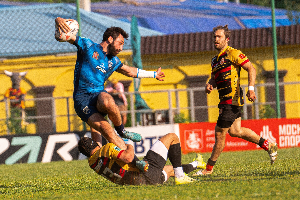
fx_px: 4077
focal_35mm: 489
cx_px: 61
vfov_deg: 2.8
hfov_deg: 4.2
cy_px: 124
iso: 640
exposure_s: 1/5000
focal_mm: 200
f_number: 3.5
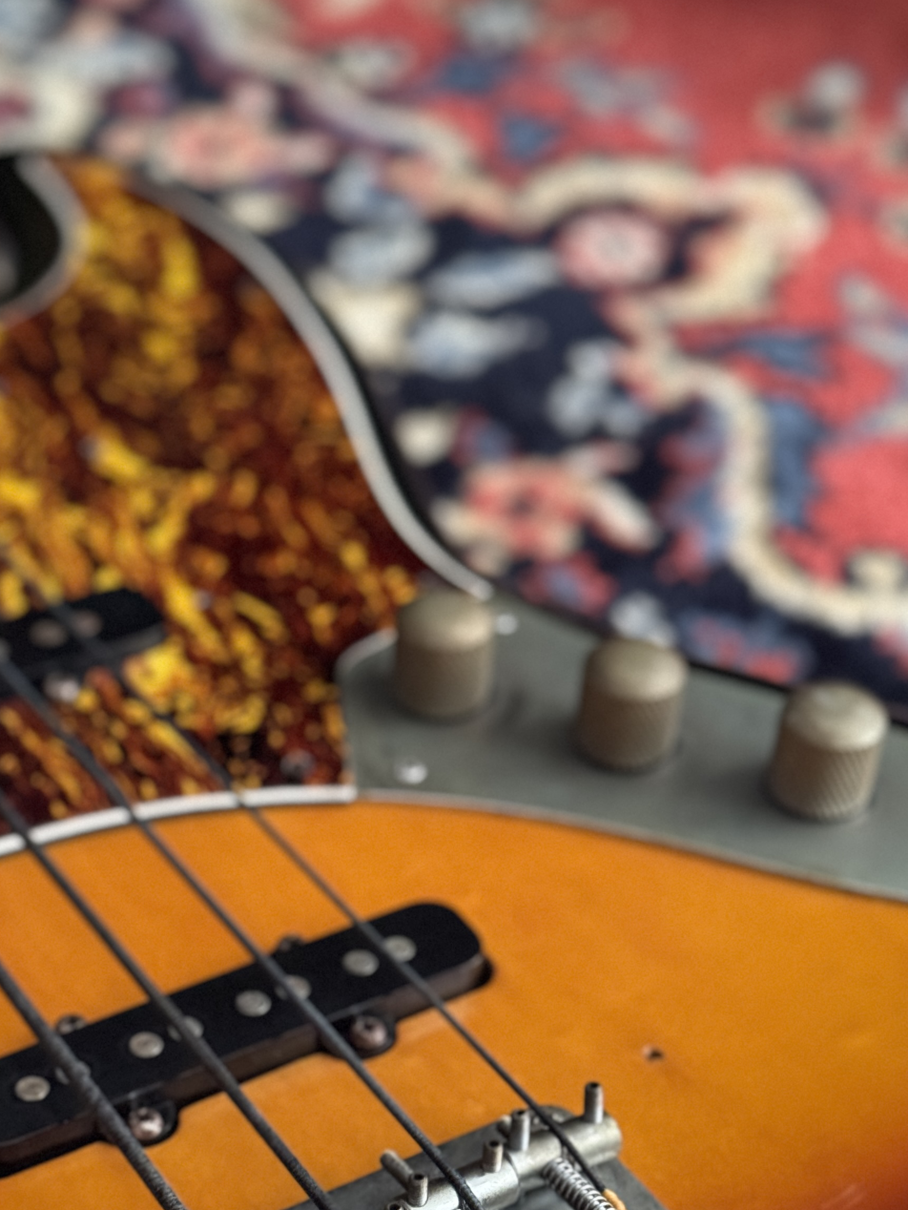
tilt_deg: -43.2
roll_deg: -1.1
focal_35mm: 84
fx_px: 2938
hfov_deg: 17.5
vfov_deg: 22.9
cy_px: 1011
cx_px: 274
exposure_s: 1/28
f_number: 1.78
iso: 800
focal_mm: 6.76
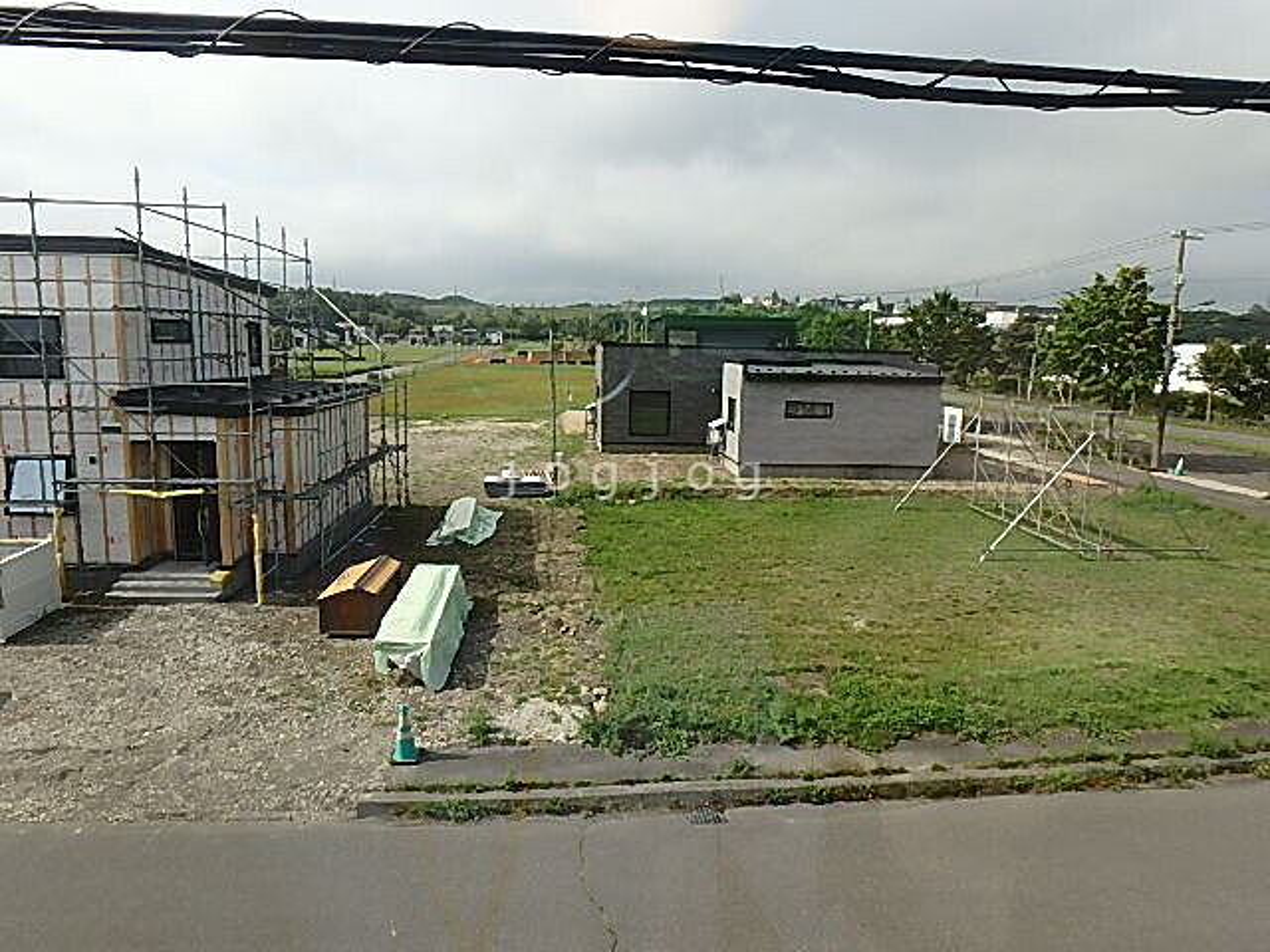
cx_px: 635
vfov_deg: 63.4
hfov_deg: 79.0
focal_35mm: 21
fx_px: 770
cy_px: 476
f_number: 6
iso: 125
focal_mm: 3.7
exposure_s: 1/400
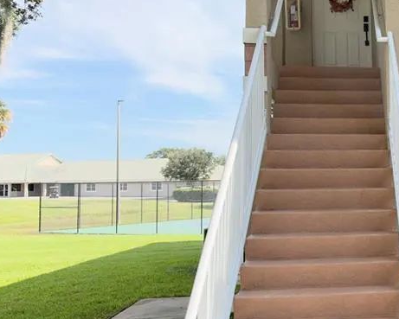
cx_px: 419
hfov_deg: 32.4
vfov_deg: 29.1
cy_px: 150
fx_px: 614
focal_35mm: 52
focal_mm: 6.93
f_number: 1.8
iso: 100
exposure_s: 1/1980
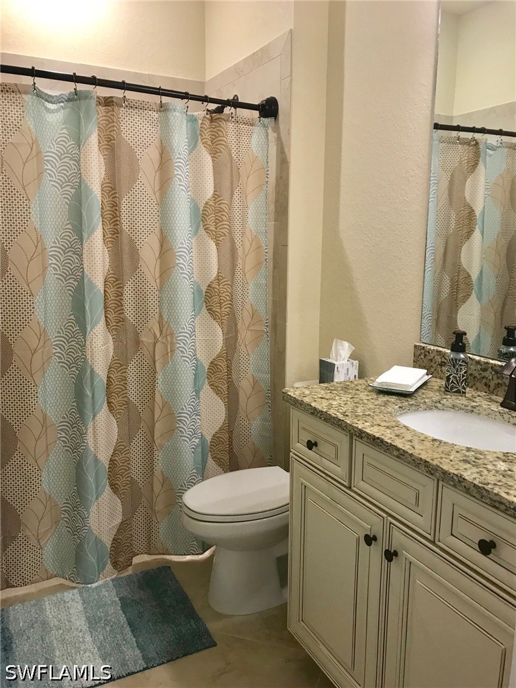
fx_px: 557
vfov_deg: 63.4
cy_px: 344
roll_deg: +0.1
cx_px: 258
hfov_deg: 49.7
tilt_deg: -9.9
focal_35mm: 28
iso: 40
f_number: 1.8
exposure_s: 1/24
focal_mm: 3.99
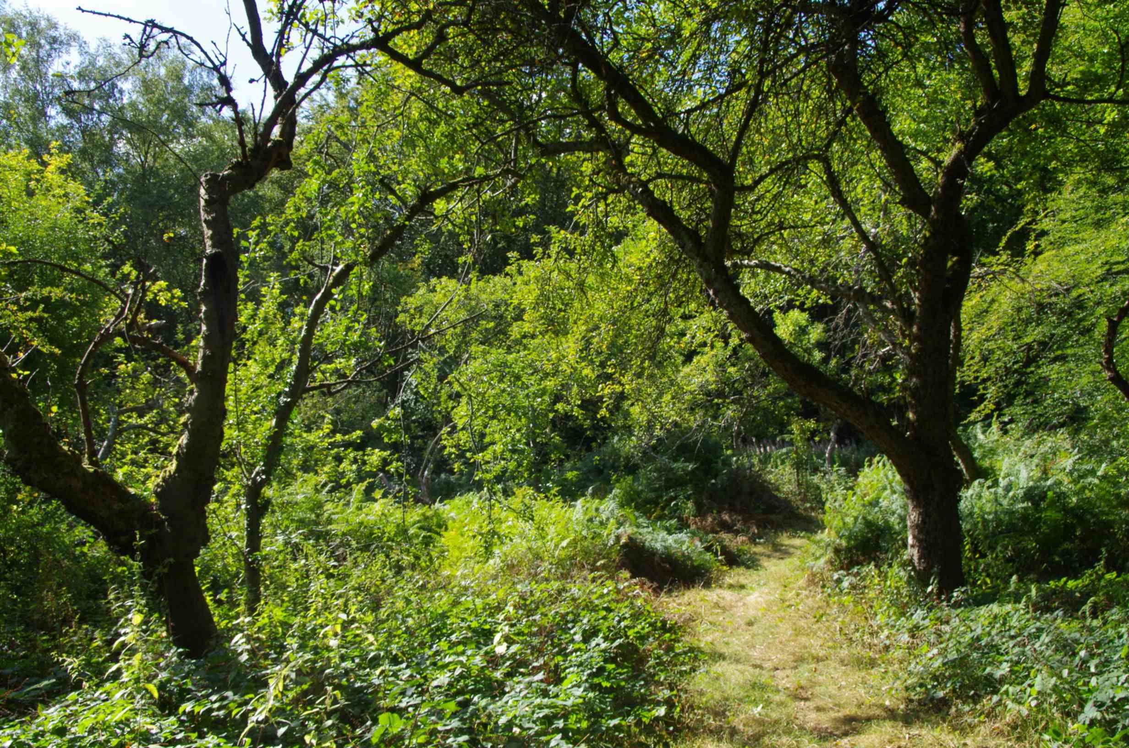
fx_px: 1127
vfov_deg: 36.7
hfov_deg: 53.2
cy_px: 374
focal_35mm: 36
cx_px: 564
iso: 200
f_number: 11
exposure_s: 1/80
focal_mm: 24
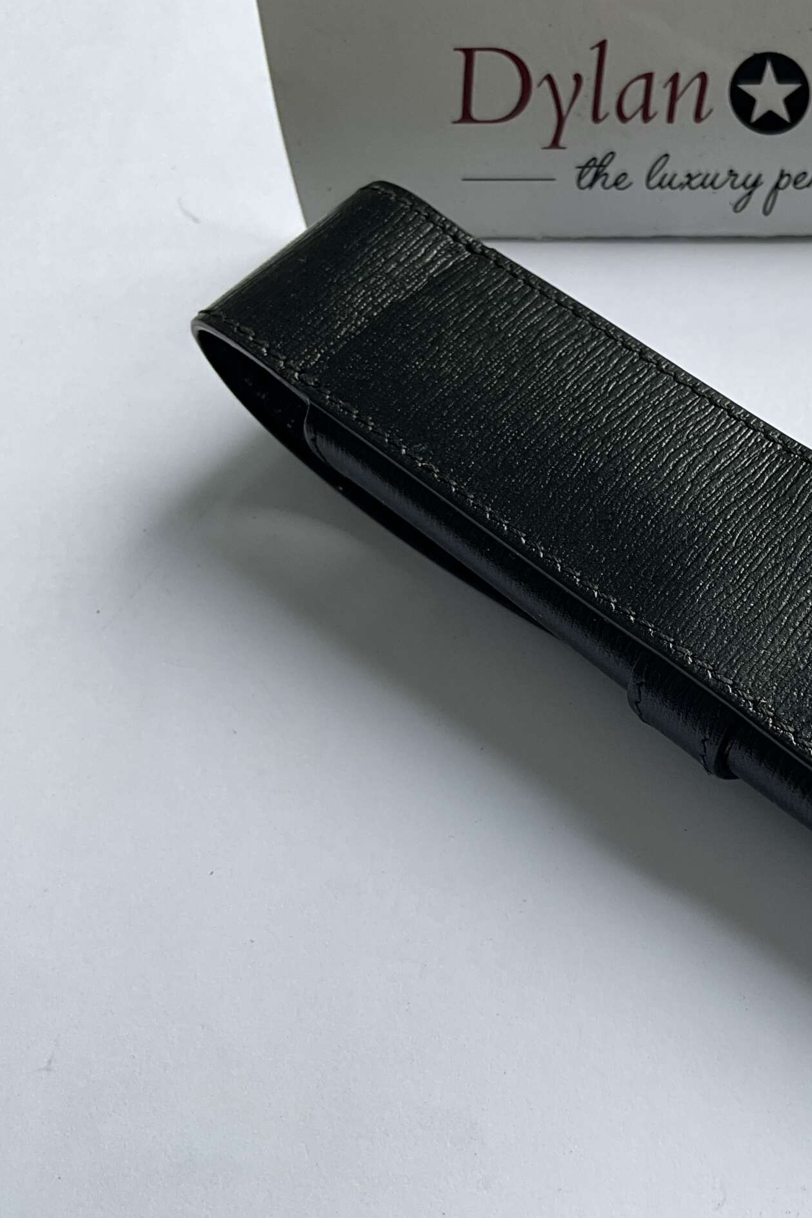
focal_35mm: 41
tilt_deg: -59.3
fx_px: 1387
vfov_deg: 47.4
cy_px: 604
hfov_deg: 30.7
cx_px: 775
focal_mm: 3
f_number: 1.8
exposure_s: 1/122
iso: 20
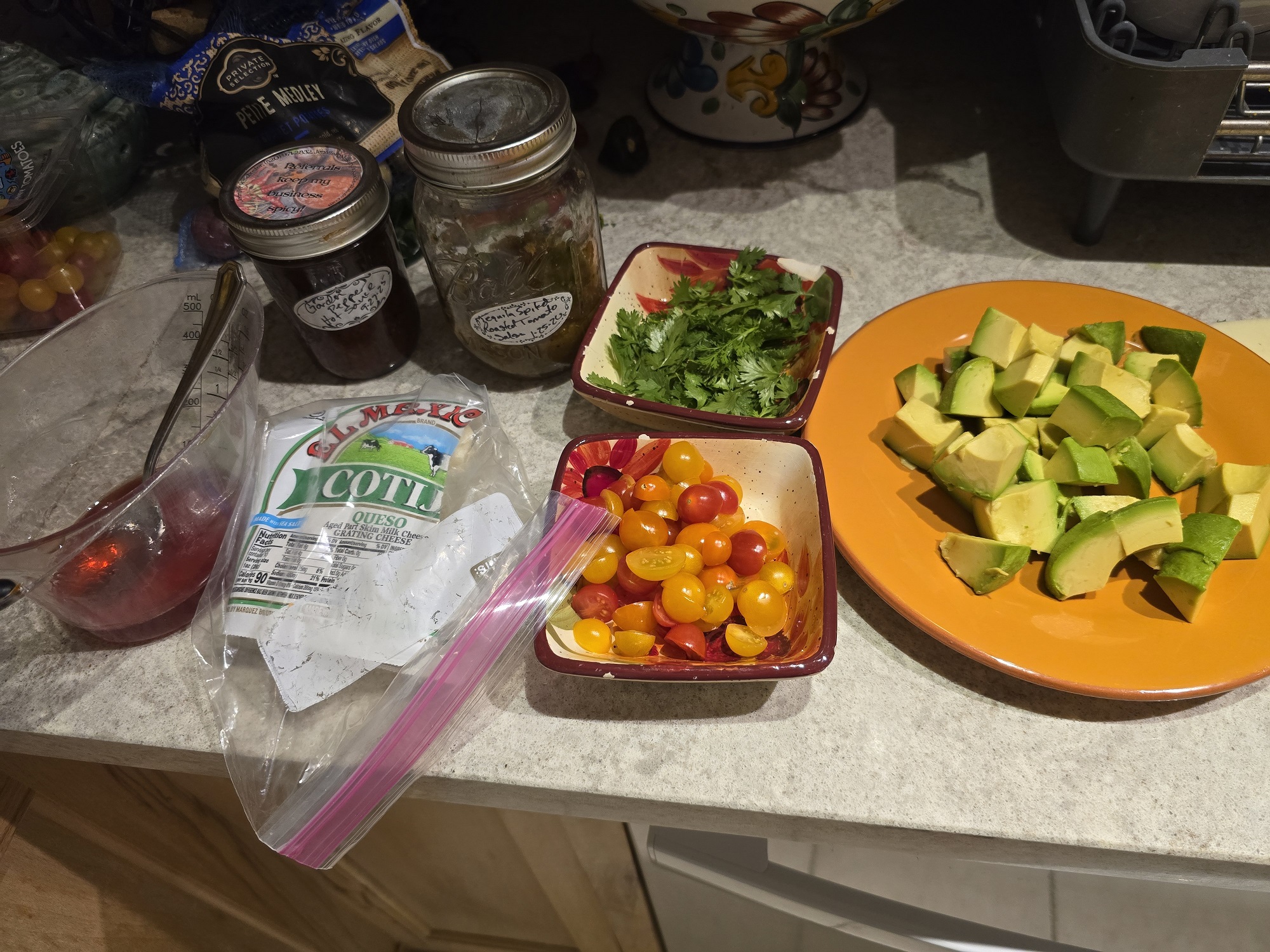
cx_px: 635
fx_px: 844
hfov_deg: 73.9
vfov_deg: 58.9
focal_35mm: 23
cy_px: 476
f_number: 1.7
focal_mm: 6.3
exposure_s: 1/120
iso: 400
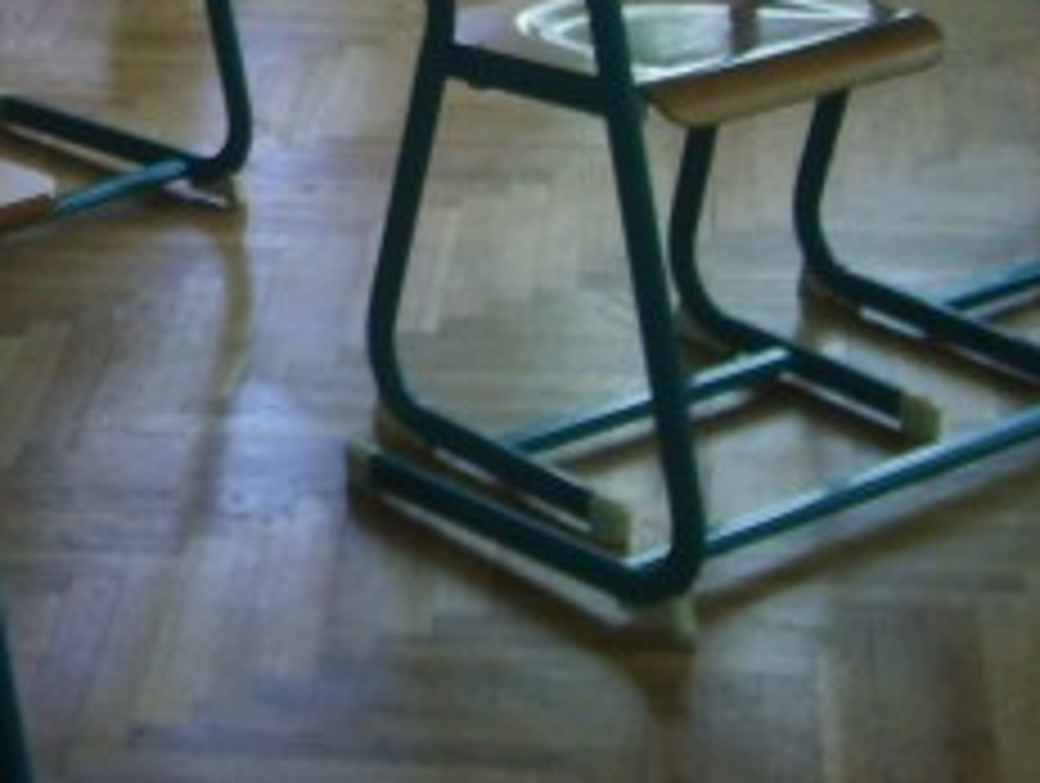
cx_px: -72
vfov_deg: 11.9
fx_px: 3641
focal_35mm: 121
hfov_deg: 15.9
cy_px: -230
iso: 56
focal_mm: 5.8
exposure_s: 1/30
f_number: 2.8
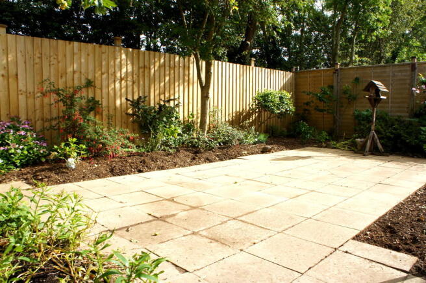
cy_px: 142
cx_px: 213
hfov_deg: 67.4
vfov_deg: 47.8
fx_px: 319
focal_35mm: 27
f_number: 7.1
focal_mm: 18
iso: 200
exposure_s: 1/200
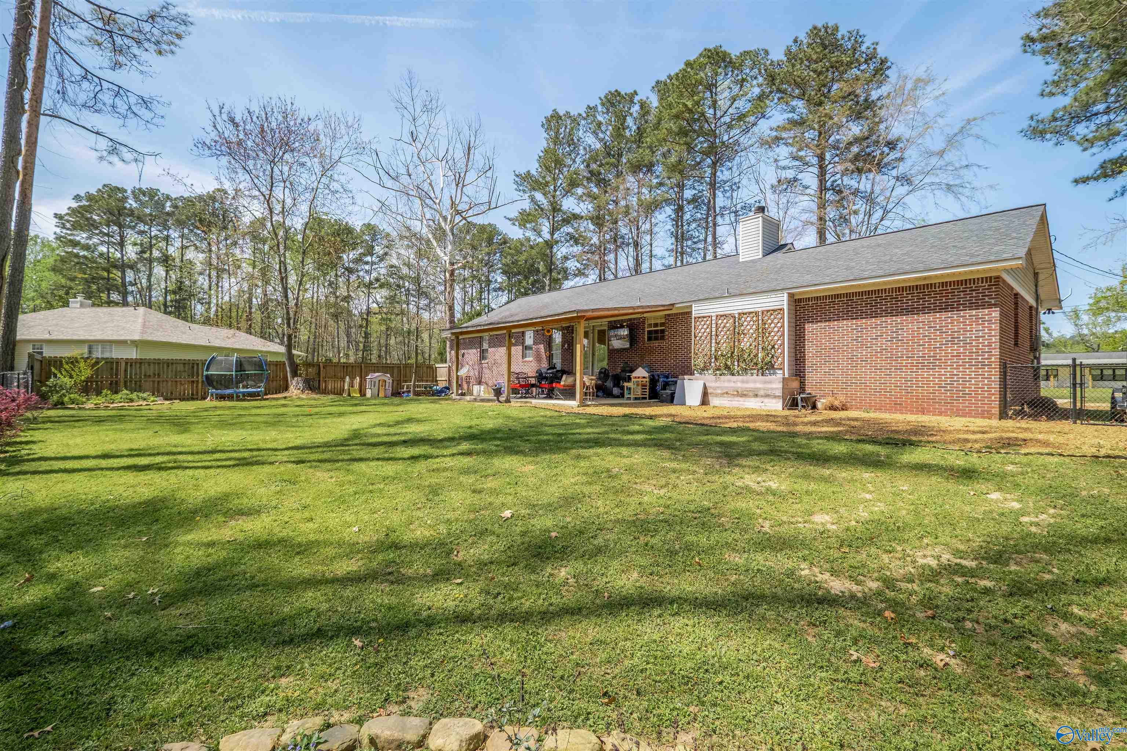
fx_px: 470
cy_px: 376
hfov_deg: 100.4
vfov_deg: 77.3
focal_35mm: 15
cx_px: 564
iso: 640
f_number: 7.1
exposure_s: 1/200
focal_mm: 10
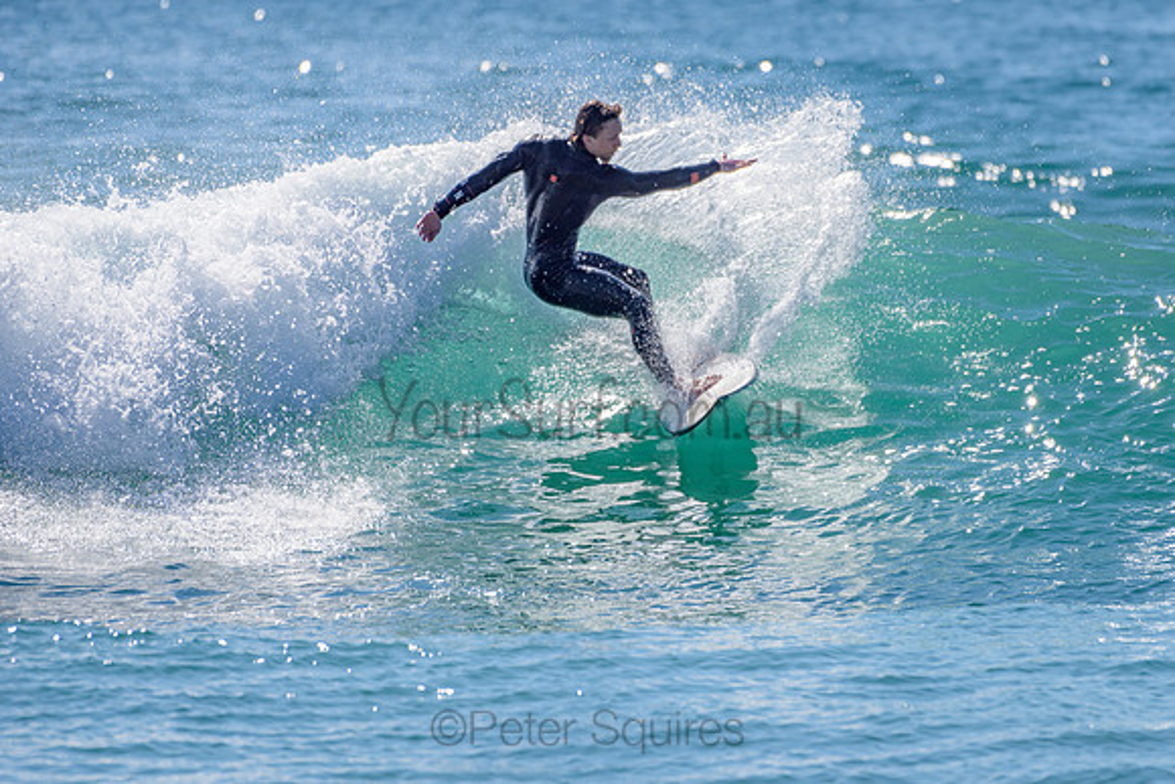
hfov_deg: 3.4
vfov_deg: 2.2
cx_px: 720
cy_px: 387
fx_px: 20016
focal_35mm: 613
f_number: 5.6
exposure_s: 1/2000
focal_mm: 500
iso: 64
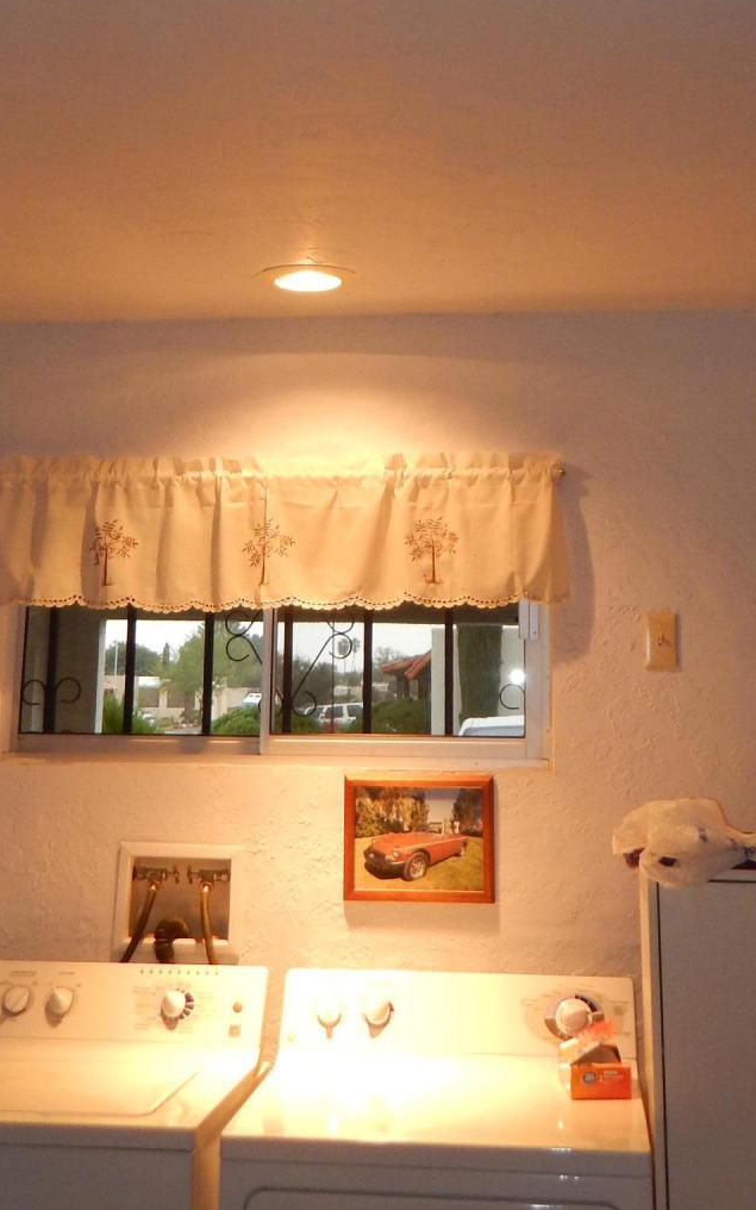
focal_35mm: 48
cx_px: 392
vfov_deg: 40.8
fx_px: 1582
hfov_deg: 26.9
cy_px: 319
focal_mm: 4
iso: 200
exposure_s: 1/30
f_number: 3
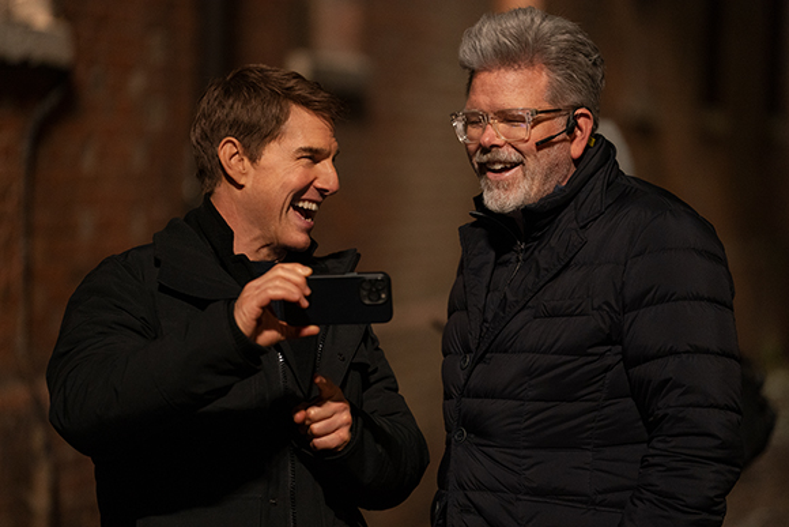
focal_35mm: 175
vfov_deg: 7.9
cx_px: 394
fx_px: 3836
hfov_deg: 11.7
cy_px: 264
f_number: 2.8
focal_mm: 175
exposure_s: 1/160
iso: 3200
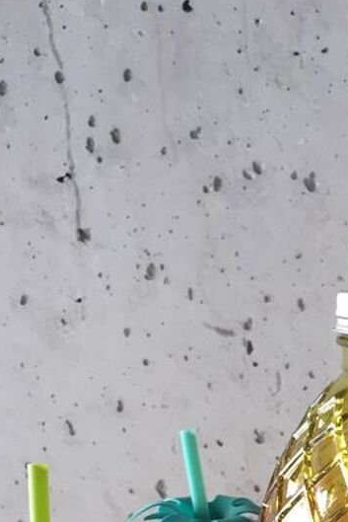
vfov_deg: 25.1
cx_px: 436
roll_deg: +0.8
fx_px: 1101
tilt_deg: -14.9
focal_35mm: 76
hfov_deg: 17.0
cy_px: 551
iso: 80
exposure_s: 1/33
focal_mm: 4.15
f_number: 2.2
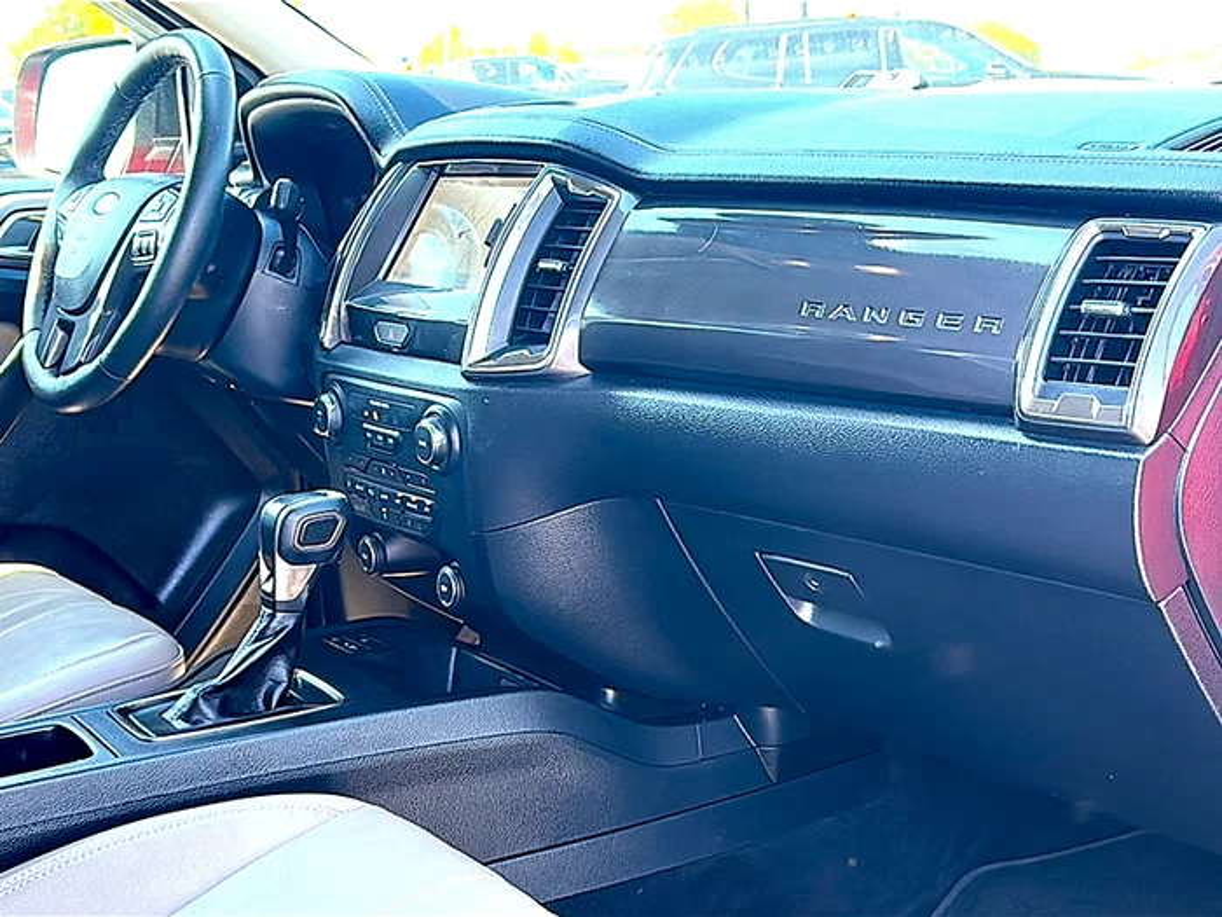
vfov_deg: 35.1
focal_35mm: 41
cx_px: 611
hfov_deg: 45.8
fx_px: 1447
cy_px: 458
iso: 125
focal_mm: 6.86
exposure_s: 1/200
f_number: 1.78
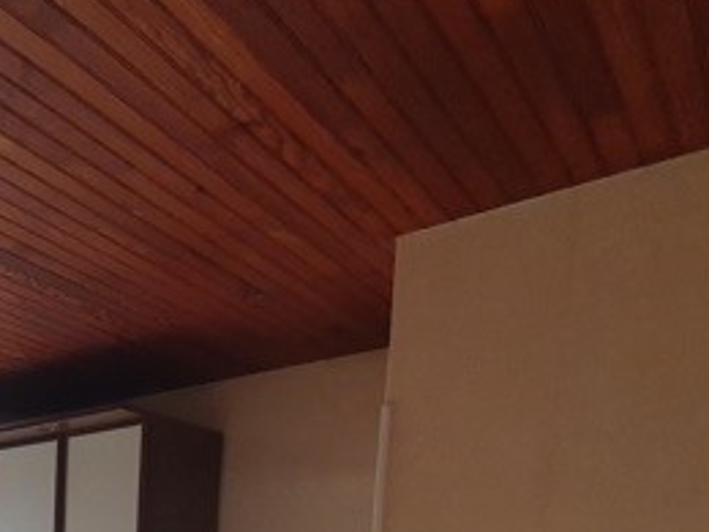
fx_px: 819
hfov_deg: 35.9
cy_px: 693
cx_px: -151
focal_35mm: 40
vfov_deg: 29.1
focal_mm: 1.8
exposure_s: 1/50
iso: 125
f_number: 2.2
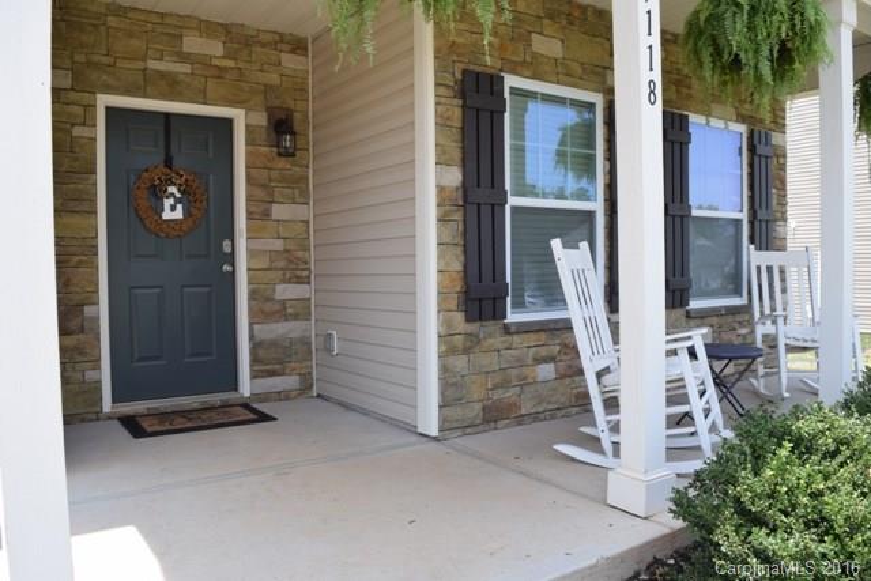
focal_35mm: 27
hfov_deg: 67.4
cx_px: 436
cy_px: 290
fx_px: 653
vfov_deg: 48.0
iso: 280
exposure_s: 1/250
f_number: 8
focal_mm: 18
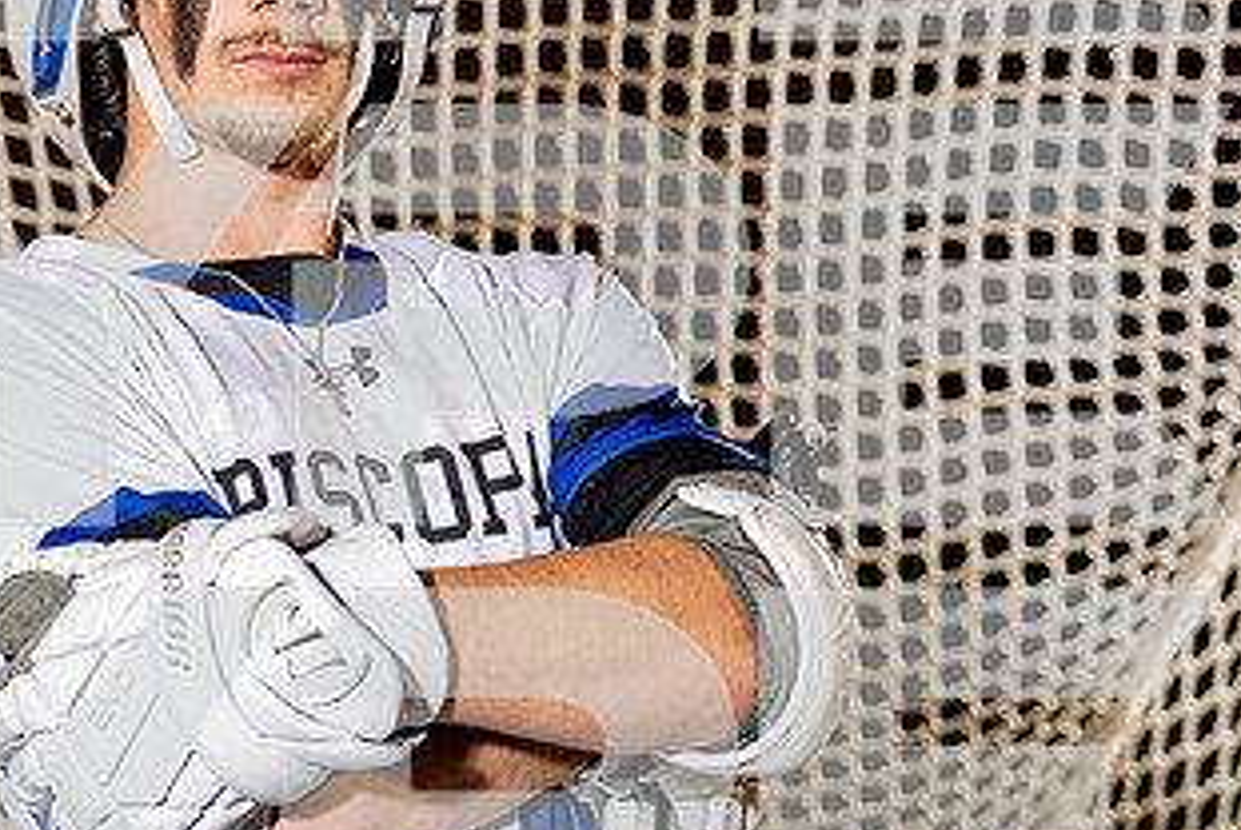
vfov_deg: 12.5
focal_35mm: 110
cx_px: 215
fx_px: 3795
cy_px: 317
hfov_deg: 18.4
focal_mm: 59
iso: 400
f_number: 4
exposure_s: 1/250
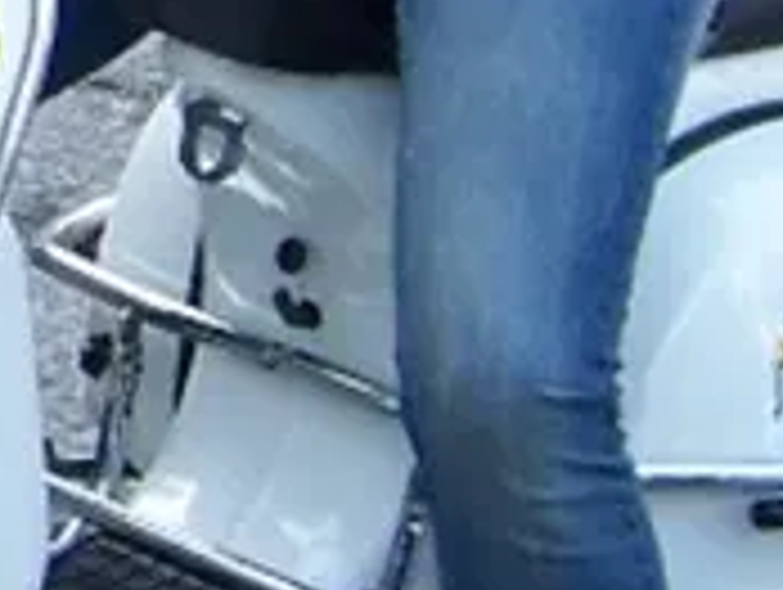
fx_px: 5142
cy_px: -369
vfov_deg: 6.5
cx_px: -860
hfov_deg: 8.2
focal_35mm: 227
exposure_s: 1/90
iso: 80
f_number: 3.4
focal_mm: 5.5
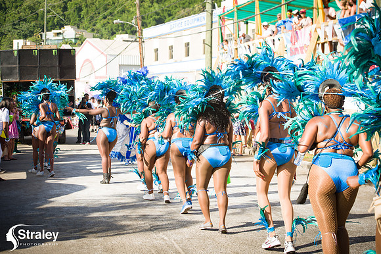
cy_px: 127
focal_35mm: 70
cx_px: 190
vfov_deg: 19.4
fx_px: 740
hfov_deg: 28.9
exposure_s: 1/200
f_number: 5.6
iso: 100
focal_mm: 70
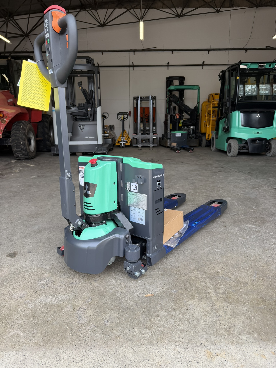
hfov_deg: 56.8
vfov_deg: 71.6
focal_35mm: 24
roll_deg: -0.9
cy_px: 184
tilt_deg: -11.8
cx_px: 138
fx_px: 255
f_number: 1.78
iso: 80
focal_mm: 6.76
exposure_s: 1/393
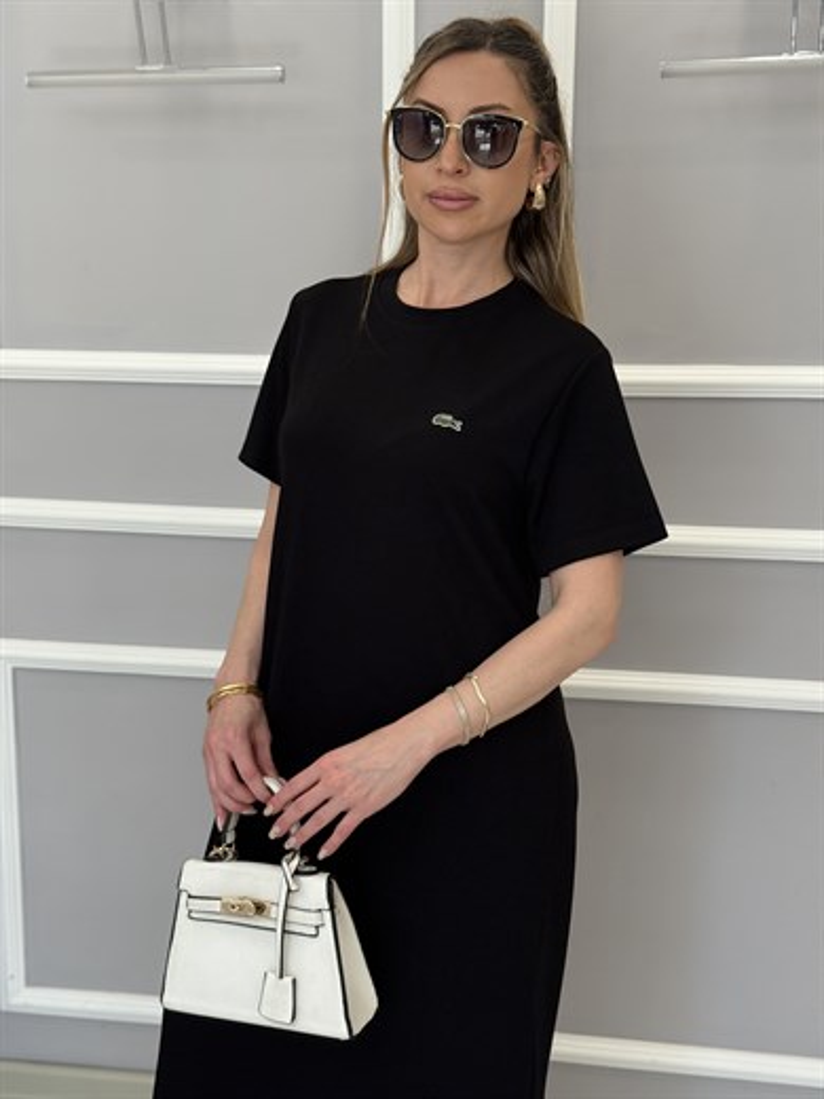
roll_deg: -1.1
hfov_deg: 30.3
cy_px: 550
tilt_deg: -11.7
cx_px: 412
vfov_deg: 39.7
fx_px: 1523
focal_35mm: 48
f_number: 1.78
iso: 160
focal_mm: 6.76
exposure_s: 1/242
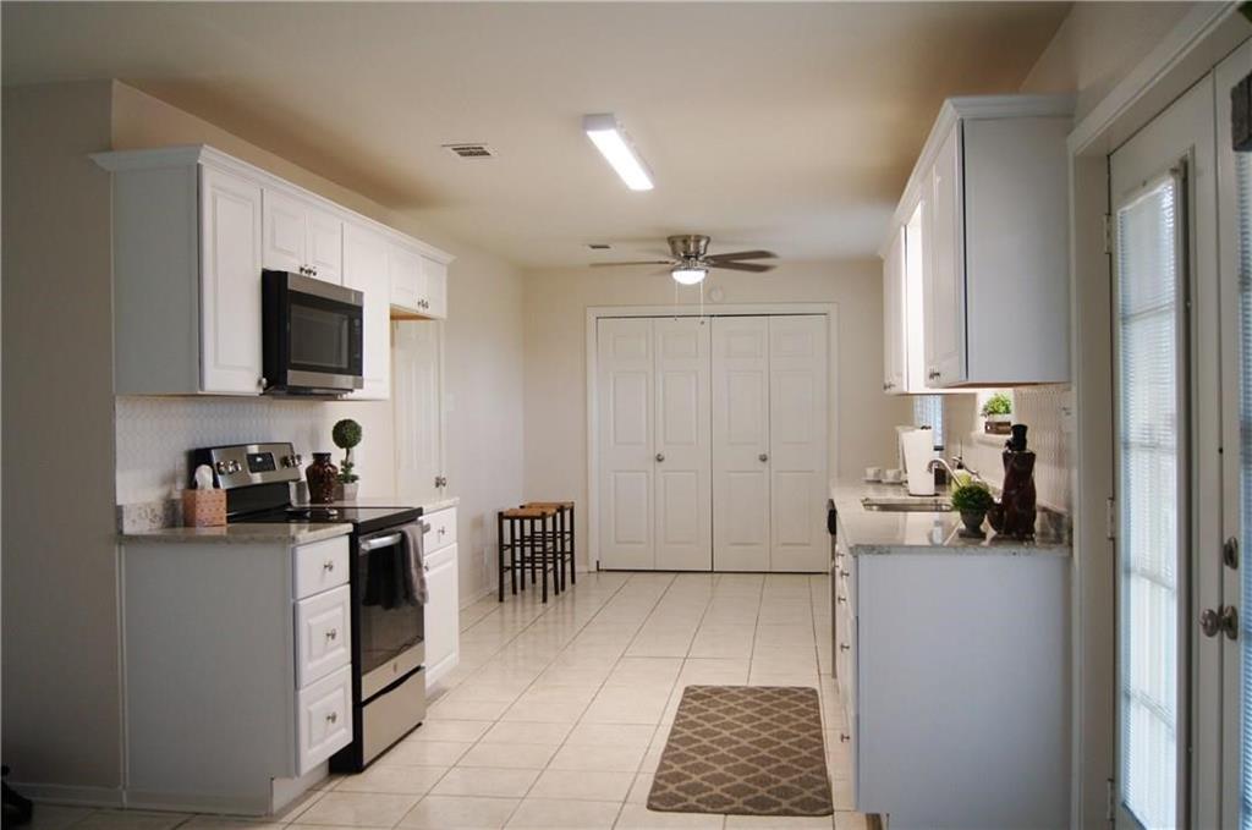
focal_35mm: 33
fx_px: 1146
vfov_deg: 39.8
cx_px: 626
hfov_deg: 57.3
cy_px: 415
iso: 200
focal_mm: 22
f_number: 4
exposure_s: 1/40
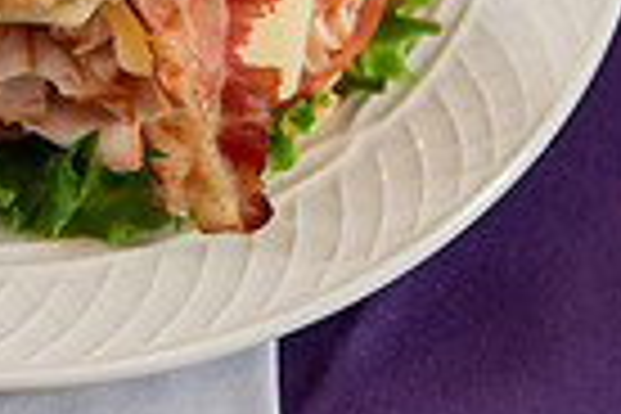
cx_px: -27
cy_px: -245
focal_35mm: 244
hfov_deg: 8.4
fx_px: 4209
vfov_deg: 5.6
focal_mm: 58
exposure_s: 1/160
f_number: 3.2
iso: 250
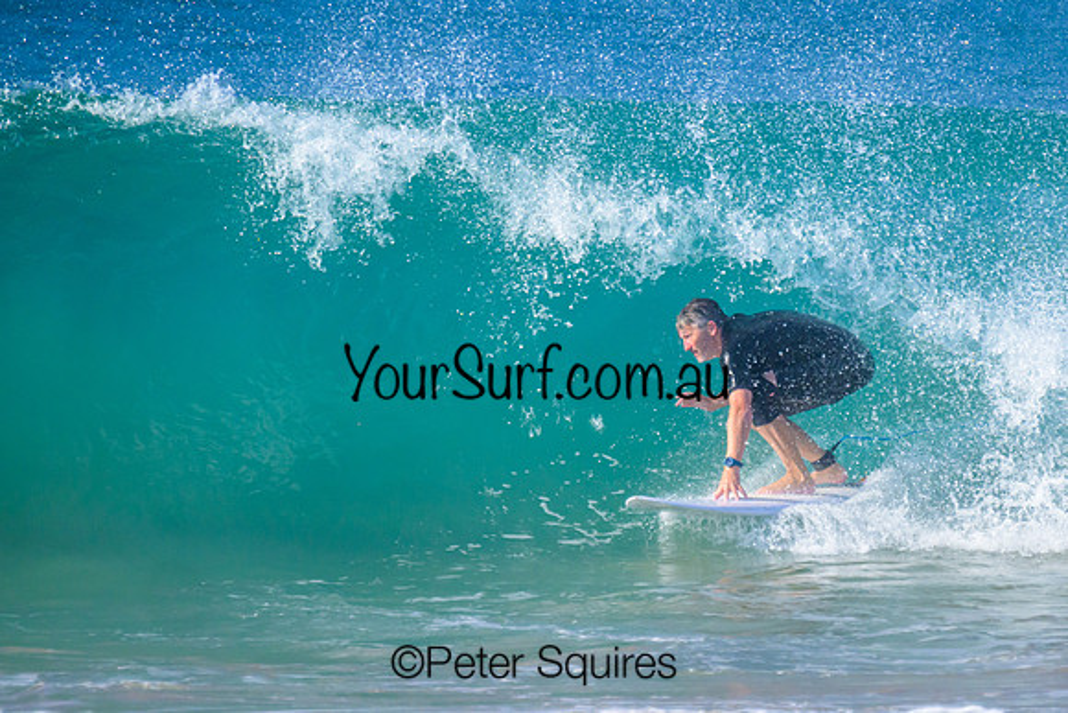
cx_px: 689
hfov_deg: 2.7
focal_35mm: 763
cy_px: 321
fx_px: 22651
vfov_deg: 1.8
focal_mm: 560
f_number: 8
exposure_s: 1/2000
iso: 1600
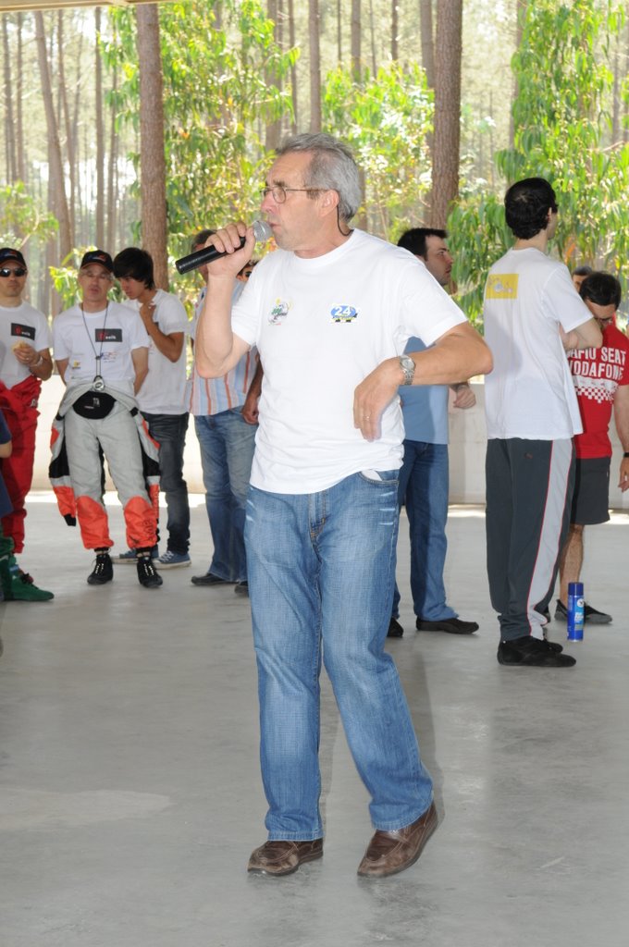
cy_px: 474
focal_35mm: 82
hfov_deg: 16.5
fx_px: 2168
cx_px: 314
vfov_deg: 24.6
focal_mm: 55
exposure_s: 1/80
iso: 400
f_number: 8
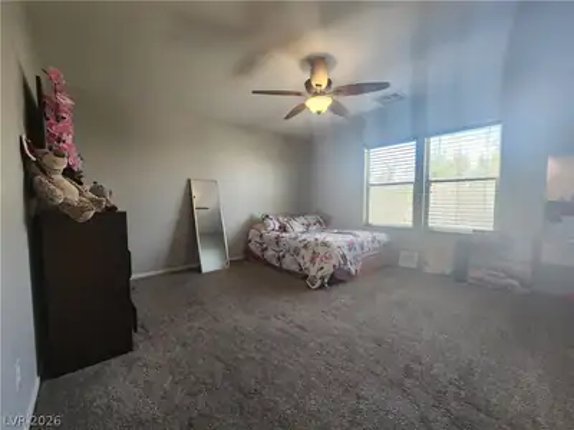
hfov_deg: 106.2
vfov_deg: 89.9
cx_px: 287
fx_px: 216
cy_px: 215
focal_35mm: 13
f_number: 2.2
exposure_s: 1/60
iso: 125
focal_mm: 2.2
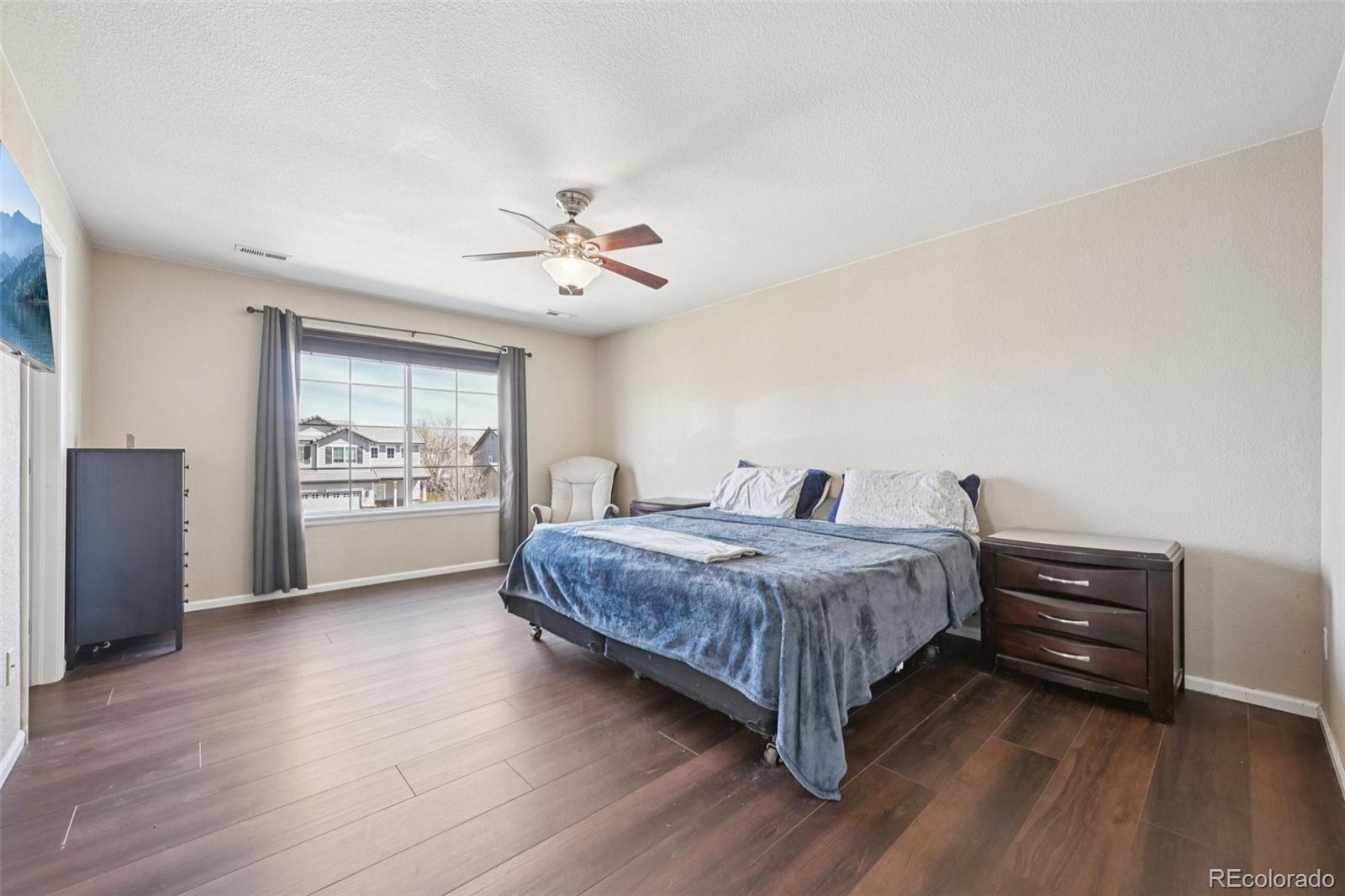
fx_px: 523
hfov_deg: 104.3
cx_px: 672
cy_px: 448
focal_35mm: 14
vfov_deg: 81.2
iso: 400
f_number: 11
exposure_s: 1/10
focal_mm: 14
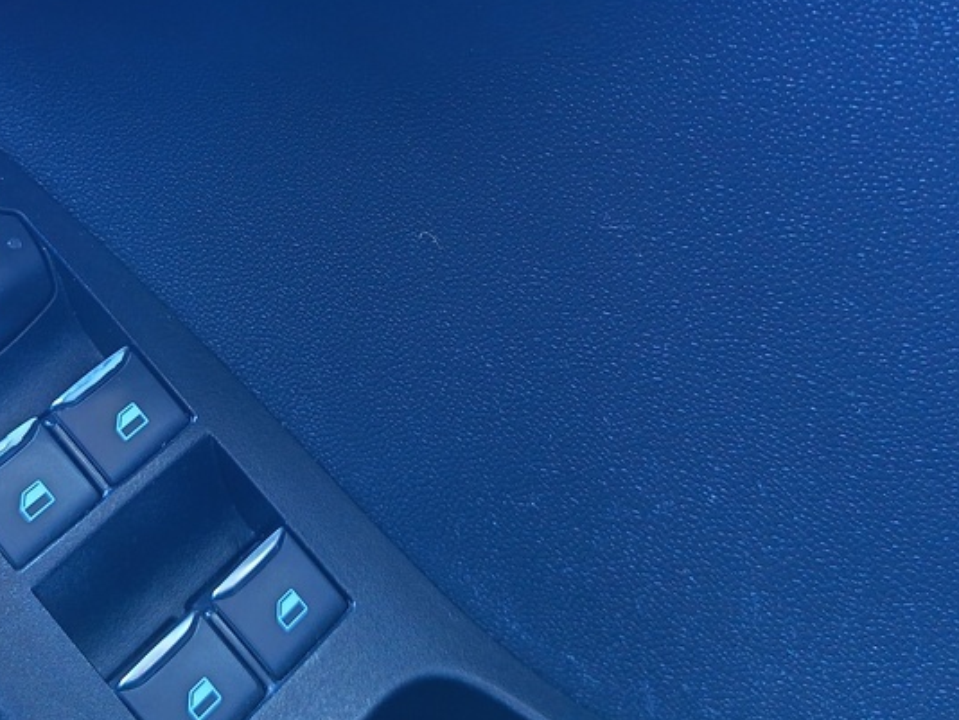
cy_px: 149
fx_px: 1275
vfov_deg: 30.8
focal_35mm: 46
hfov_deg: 40.7
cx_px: 321
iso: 1340
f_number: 1.75
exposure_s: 1/30
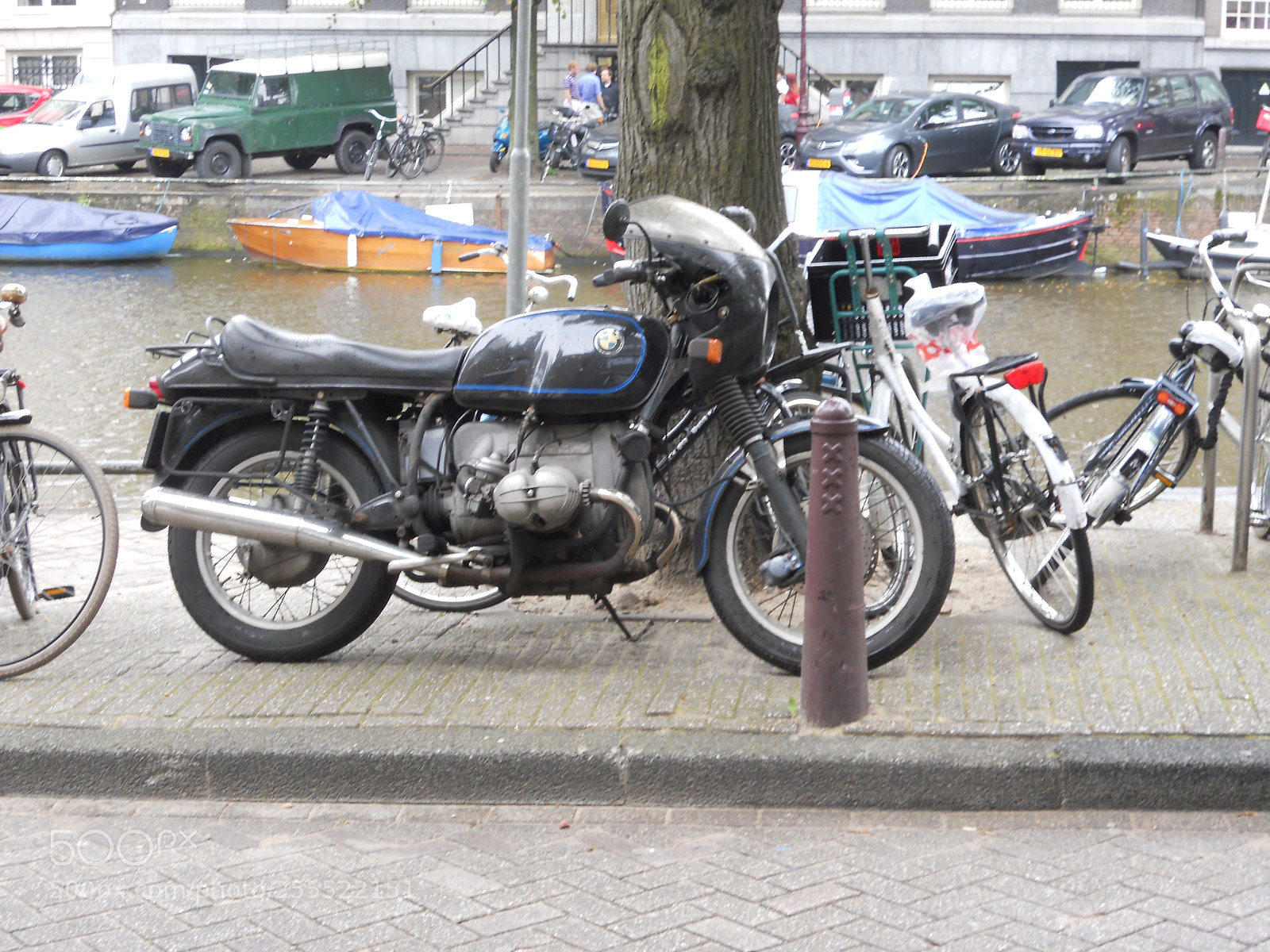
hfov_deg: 29.8
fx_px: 2385
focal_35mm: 65
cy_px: 476
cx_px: 635
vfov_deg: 22.6
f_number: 5.3
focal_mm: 11.7
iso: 160
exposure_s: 1/30
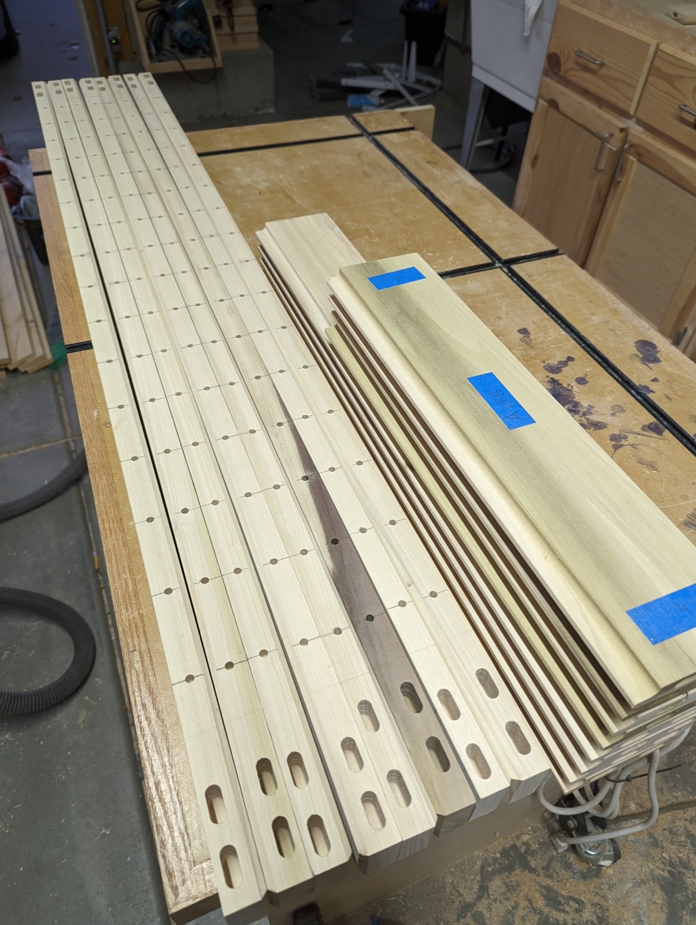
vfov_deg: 71.5
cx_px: 348
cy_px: 462
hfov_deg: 56.9
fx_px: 642
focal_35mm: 24
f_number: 1.85
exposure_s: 1/30
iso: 73
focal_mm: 6.81
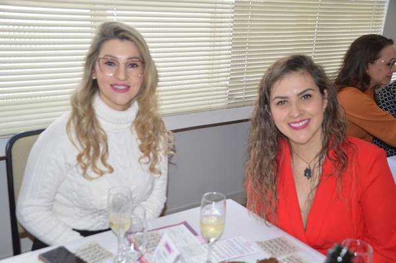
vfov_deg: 34.1
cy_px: 132
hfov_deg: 49.6
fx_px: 429
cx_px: 198
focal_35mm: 39
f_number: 4
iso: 280
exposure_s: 1/125
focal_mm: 26
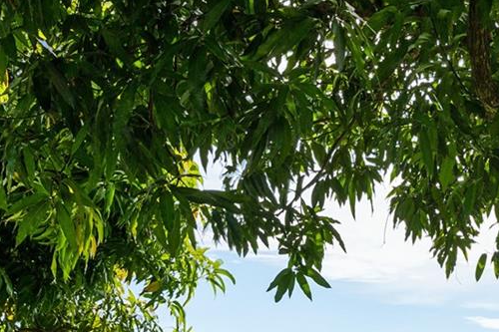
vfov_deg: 13.6
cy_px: 465
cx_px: 412
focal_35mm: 96
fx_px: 1330
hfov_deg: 21.0
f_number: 8
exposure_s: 1/320
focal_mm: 20
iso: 400
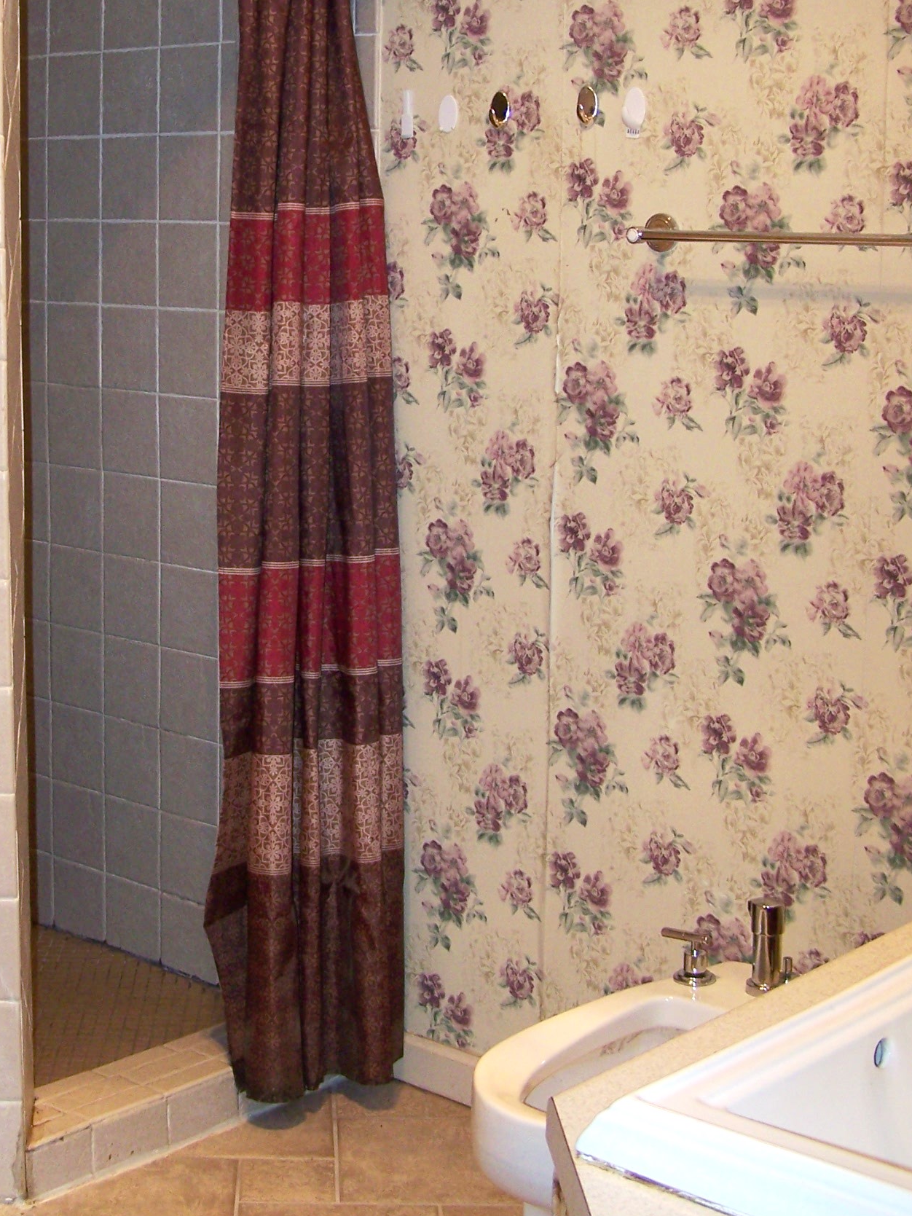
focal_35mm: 59
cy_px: 420
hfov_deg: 24.7
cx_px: 298
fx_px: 2072
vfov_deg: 32.5
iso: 80
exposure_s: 1/60
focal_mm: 6.3
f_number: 2.8
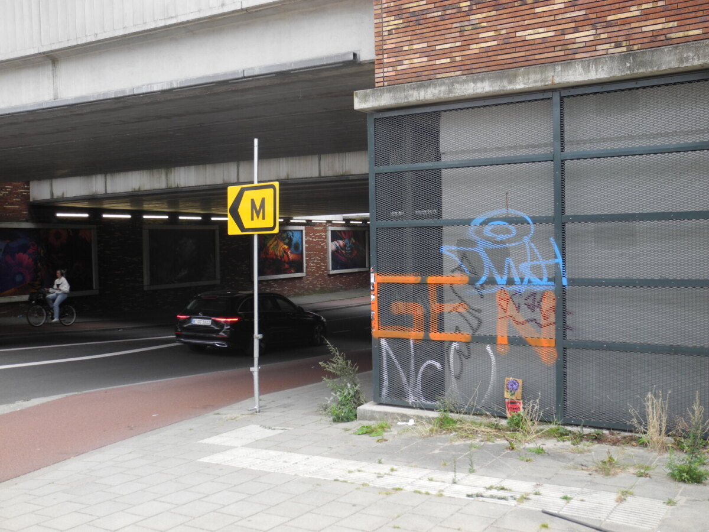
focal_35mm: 38
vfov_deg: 37.7
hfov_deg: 49.0
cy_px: 266
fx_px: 778
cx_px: 354
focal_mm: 8.1
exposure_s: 1/158
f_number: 3.2
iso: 100
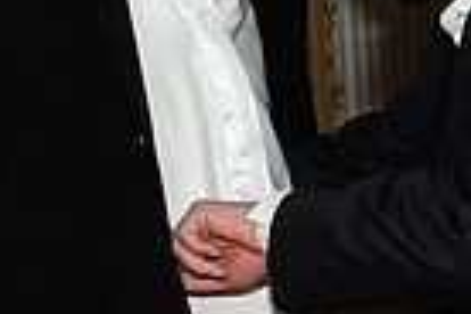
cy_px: 135
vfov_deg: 11.2
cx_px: -440
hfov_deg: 14.3
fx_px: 1596
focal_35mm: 122
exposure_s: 1/80
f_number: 5
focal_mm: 29
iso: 250
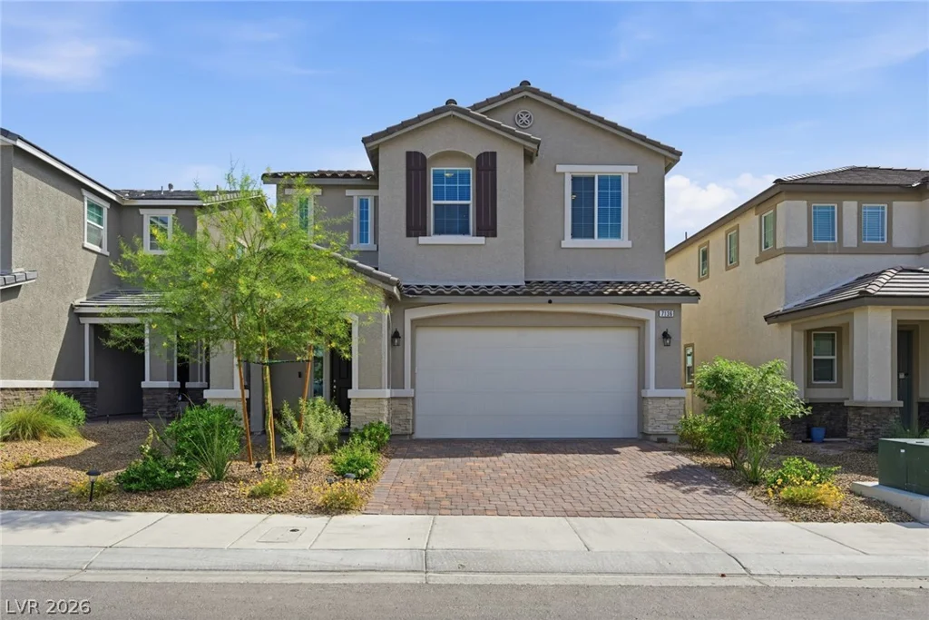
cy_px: 310
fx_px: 619
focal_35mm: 24
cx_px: 464
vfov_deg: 53.1
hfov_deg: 73.7
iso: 64
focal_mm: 24
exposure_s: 1/640
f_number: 9
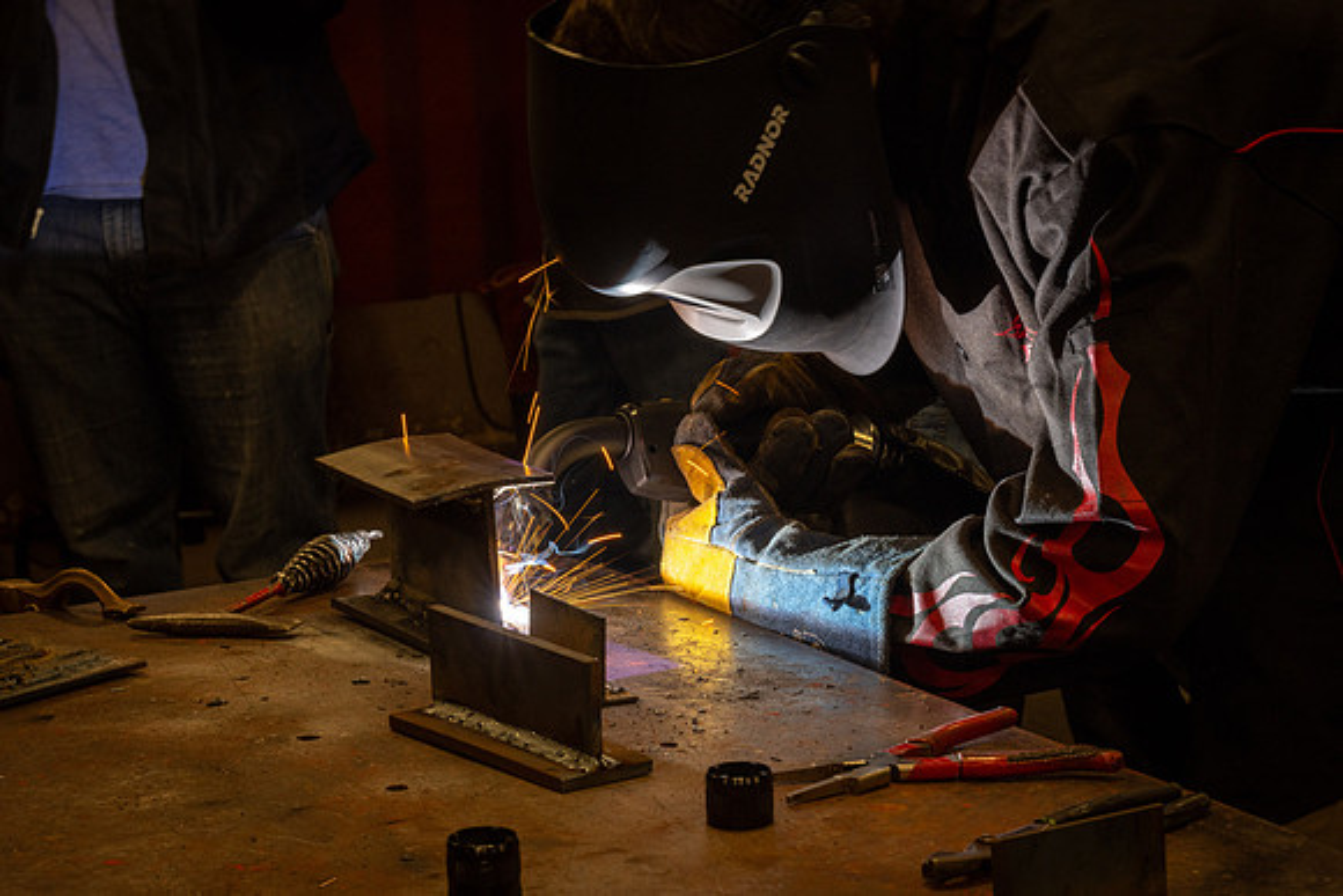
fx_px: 3769
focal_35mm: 101
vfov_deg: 13.6
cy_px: 448
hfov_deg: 20.2
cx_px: 672
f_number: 16
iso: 320
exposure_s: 1/40
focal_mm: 101
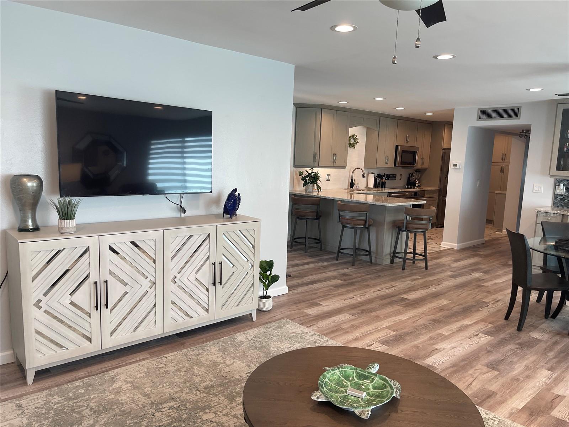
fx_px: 411
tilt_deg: -9.4
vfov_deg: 54.9
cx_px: 284
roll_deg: -2.9
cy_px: 214
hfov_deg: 69.4
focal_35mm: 25
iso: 100
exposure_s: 1/120
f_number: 1.6
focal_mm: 5.1
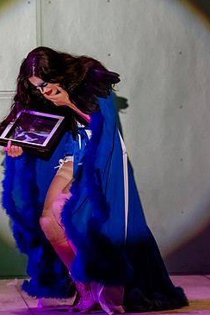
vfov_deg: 6.2
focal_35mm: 333
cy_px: 176
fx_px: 2914
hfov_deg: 4.1
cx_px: -12
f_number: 2.8
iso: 2000
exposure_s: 1/400
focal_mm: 130
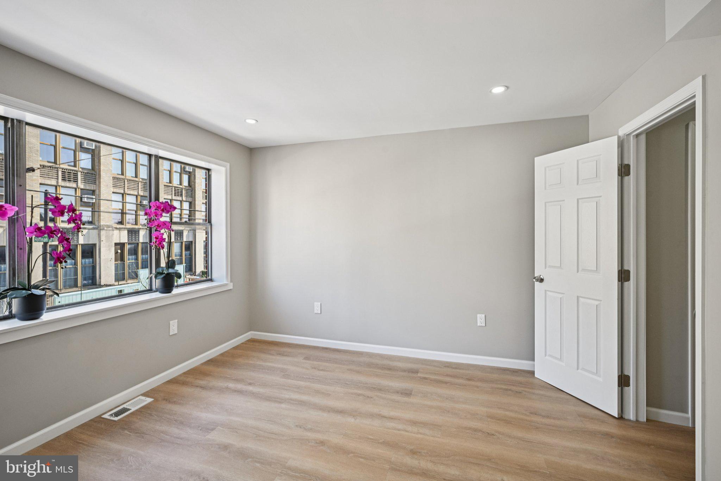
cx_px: 360
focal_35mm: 16
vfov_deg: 73.7
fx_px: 320
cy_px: 240
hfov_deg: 96.7
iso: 400
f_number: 8
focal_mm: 16
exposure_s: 1/100
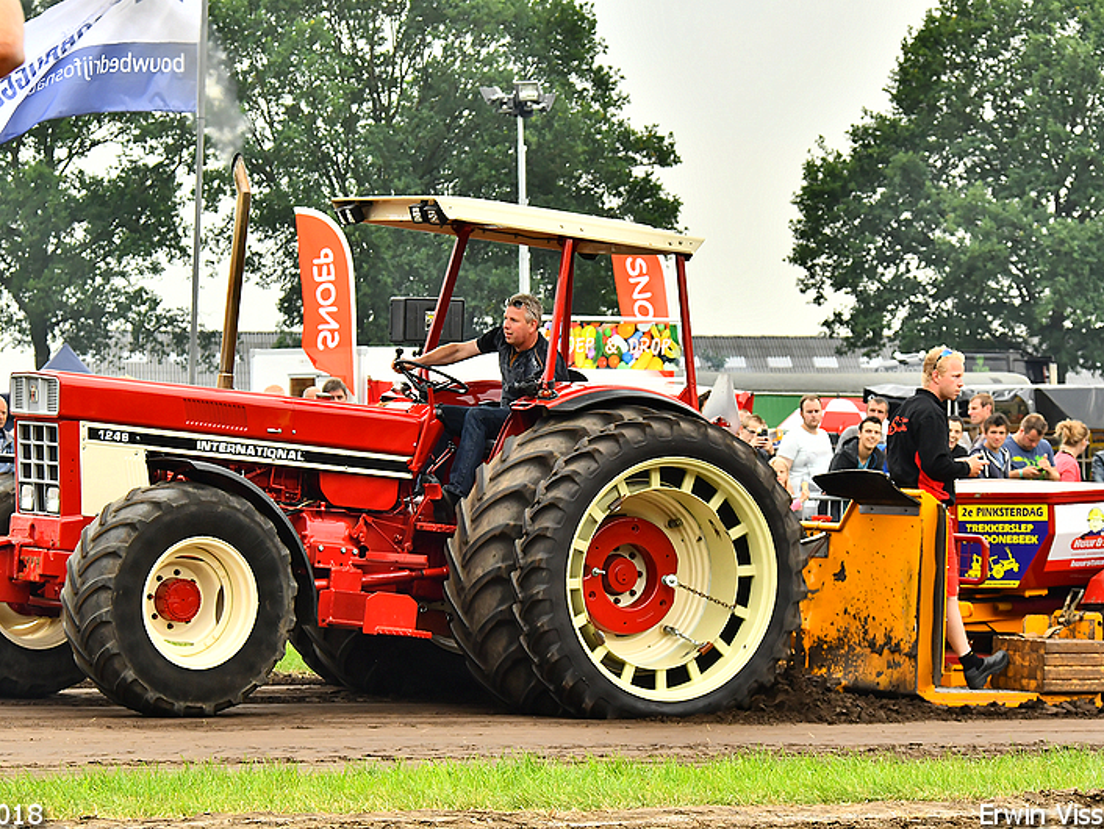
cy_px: 414
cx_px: 511
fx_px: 5838
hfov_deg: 10.8
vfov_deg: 8.1
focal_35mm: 183
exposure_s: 1/160
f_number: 9
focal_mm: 112
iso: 500
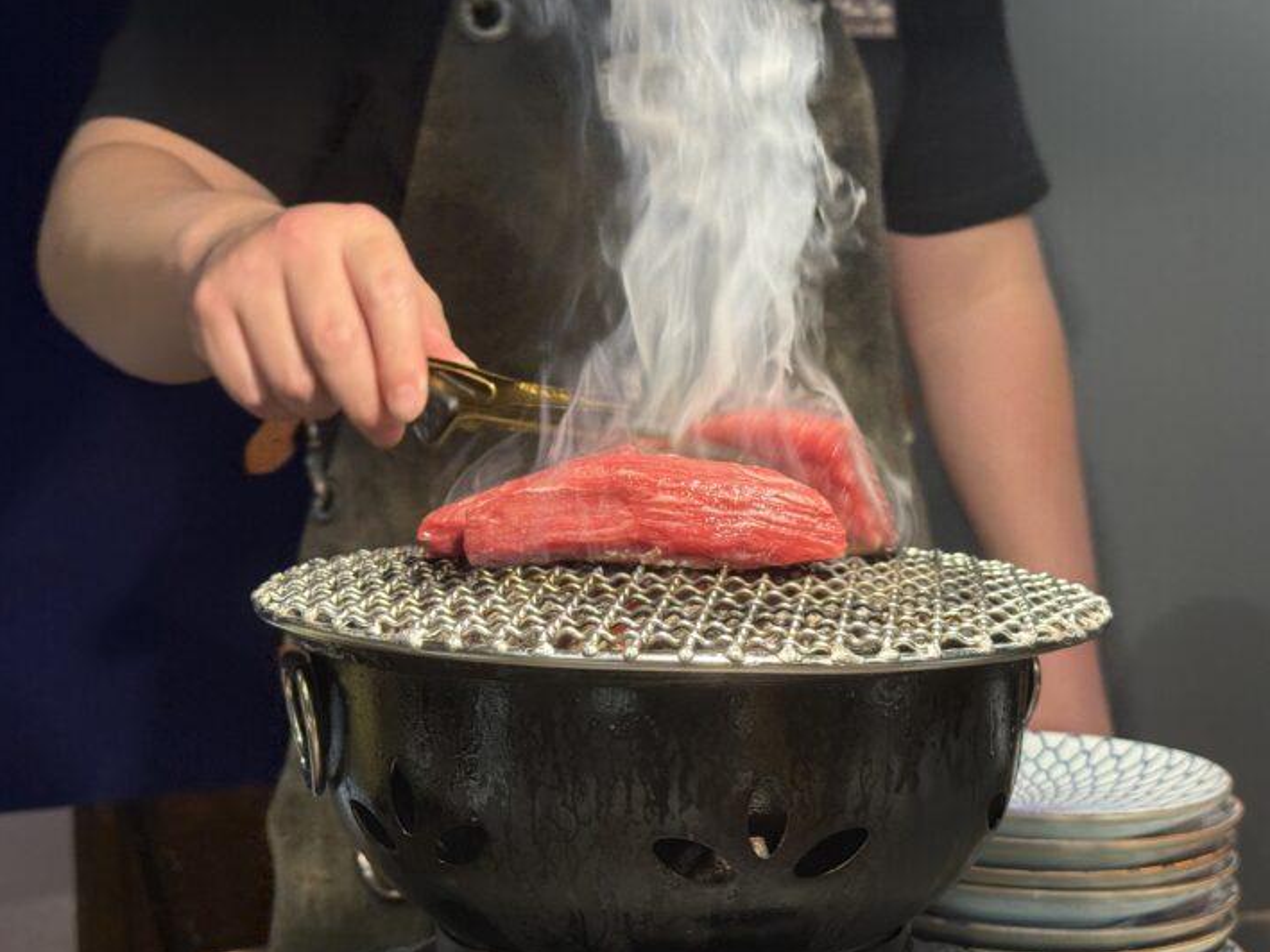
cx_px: 641
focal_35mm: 52
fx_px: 1908
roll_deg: +1.0
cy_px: 501
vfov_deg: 28.0
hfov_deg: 36.8
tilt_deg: -2.7
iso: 250
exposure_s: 1/60
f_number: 1.78
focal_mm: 6.76
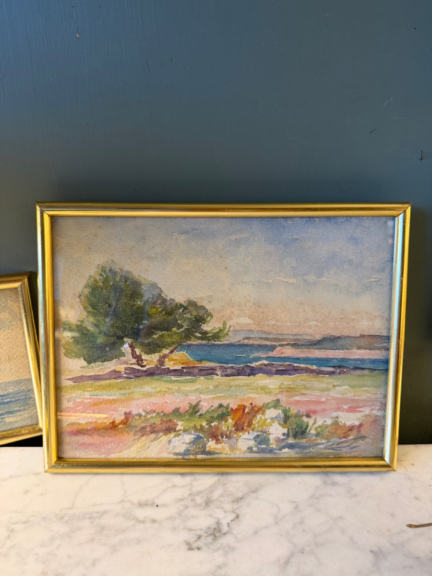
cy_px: 288
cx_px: 216
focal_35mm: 24
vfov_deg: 71.6
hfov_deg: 56.8
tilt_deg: -21.3
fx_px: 399
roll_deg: -0.4
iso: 160
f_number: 1.78
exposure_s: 1/50
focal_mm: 6.76
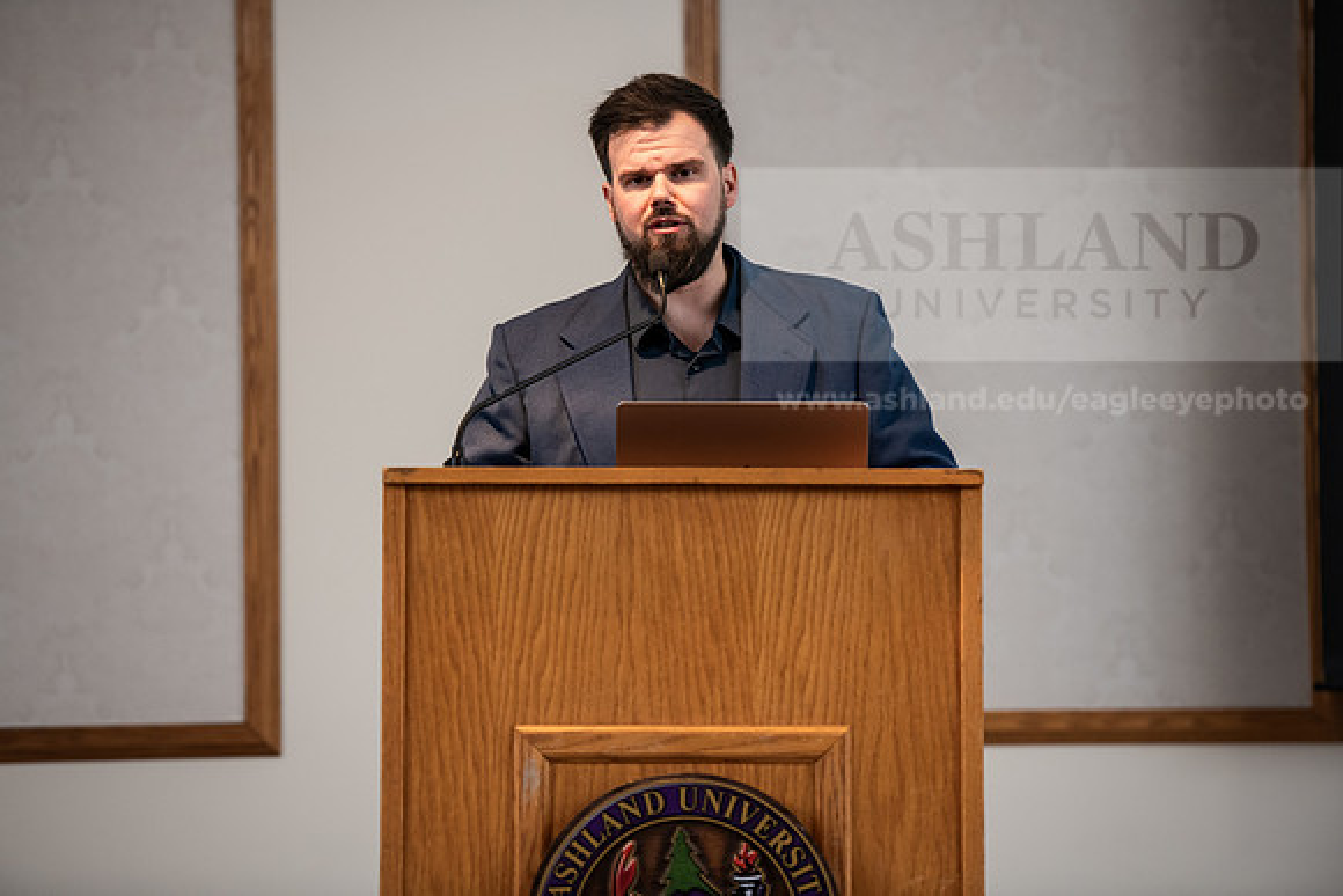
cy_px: 448
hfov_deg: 12.1
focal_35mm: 170
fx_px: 6343
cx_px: 672
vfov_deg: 8.1
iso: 1250
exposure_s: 1/200
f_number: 3.2
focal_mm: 170
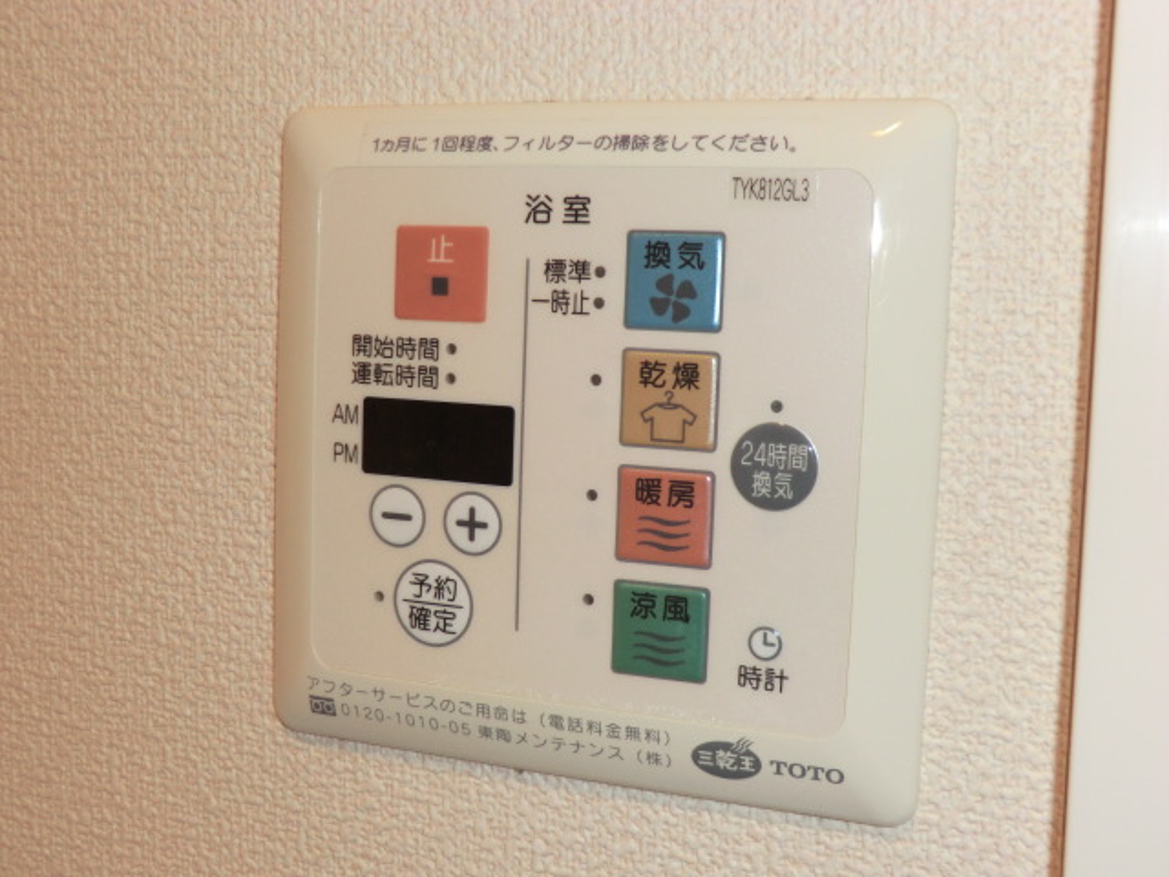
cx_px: 584
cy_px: 438
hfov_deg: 46.8
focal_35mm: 40
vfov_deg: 36.0
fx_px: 1351
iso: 200
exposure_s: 1/60
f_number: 3.8
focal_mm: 7.1
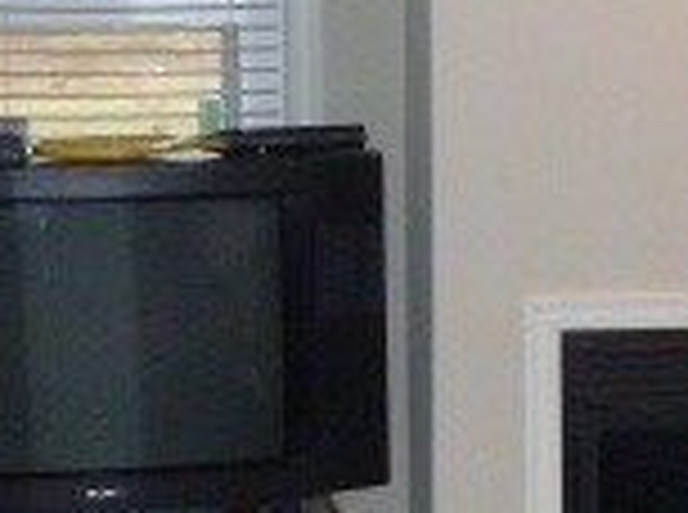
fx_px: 2994
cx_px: 755
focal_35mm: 151
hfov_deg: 12.9
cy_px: 302
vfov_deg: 9.8
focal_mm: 6.4
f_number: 3.7
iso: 500
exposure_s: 1/60
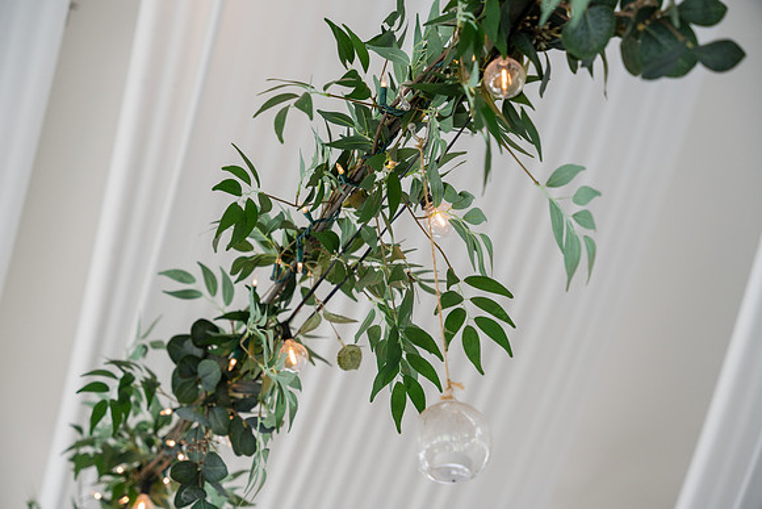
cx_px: 381
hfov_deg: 28.8
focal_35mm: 70
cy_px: 254
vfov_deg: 19.5
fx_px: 1482
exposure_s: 1/250
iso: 320
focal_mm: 70
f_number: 4
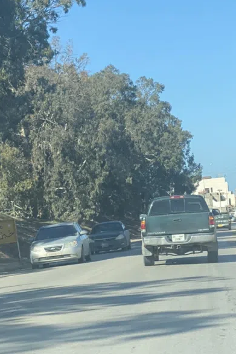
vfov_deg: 16.2
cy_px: 230
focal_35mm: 126
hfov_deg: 10.8
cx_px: -9
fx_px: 1238
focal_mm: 6
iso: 20
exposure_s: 1/705
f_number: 2
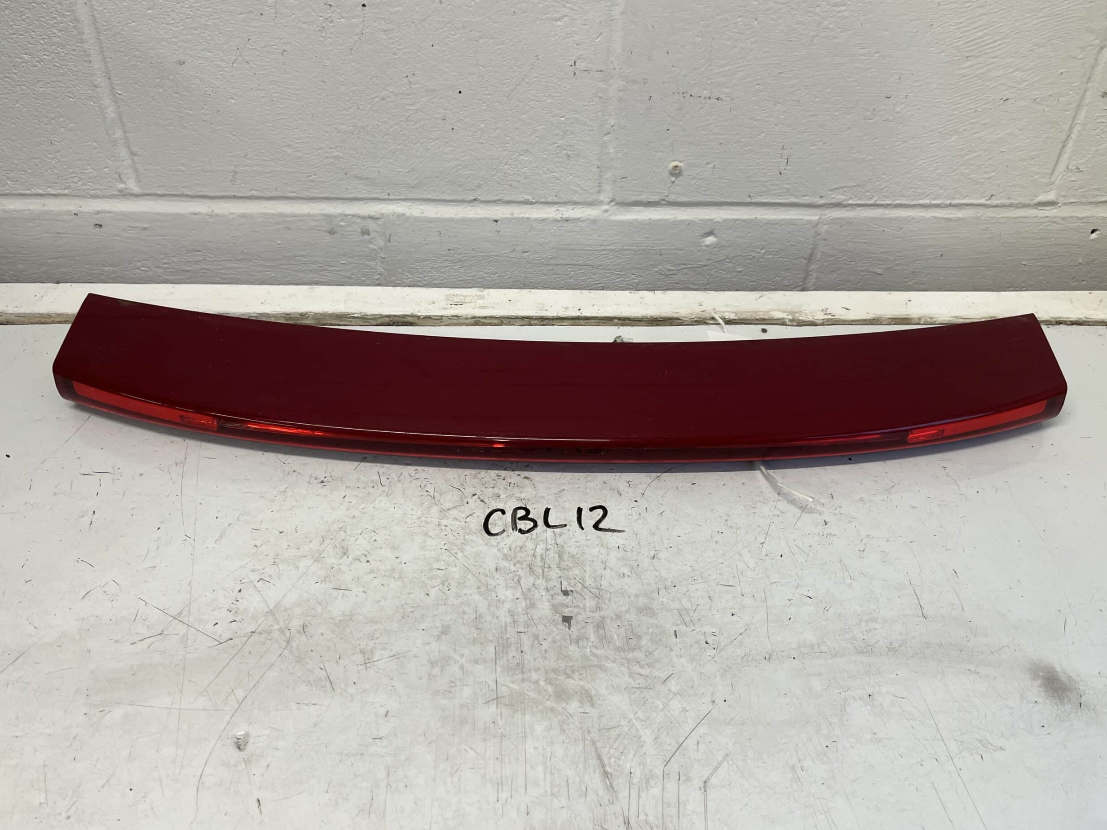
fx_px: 863
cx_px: 571
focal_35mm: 27
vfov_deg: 51.4
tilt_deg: -38.8
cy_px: 407
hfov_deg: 65.3
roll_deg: -1.8
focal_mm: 5.1
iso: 100
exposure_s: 1/100
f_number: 1.6
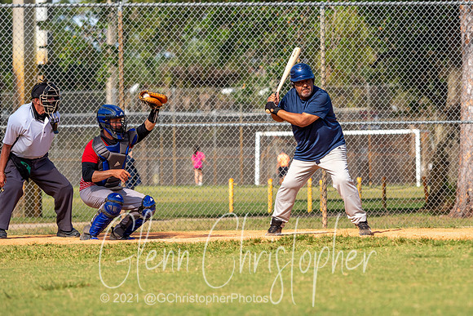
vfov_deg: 3.8
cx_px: 272
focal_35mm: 359
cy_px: 131
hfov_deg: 5.7
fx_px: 4718
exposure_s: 1/2000
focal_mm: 150
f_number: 3.5
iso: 200
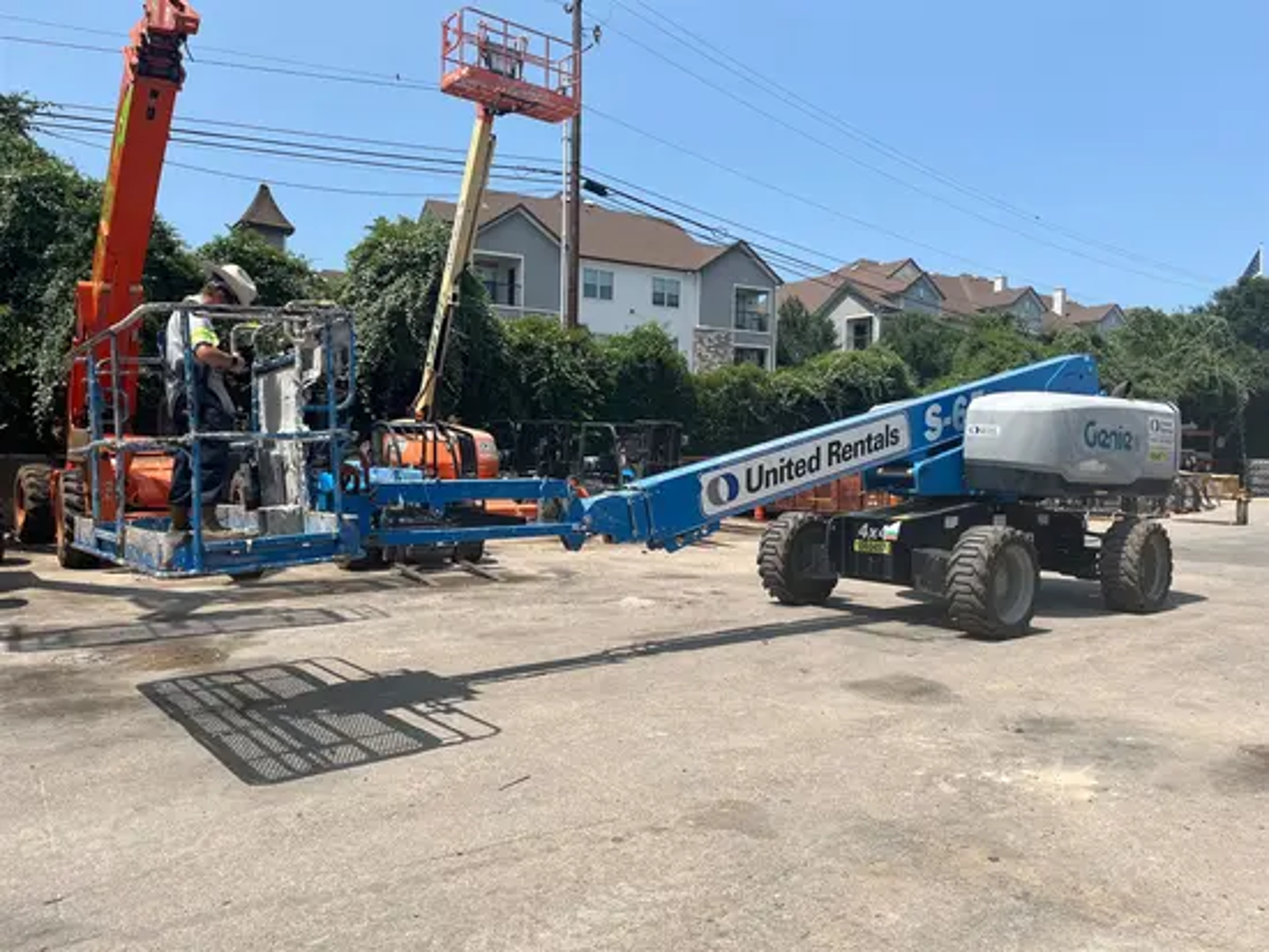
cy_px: 476
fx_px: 954
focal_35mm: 26
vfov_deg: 53.1
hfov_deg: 67.3
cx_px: 634
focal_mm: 5.1
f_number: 1.6
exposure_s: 1/3876
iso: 50
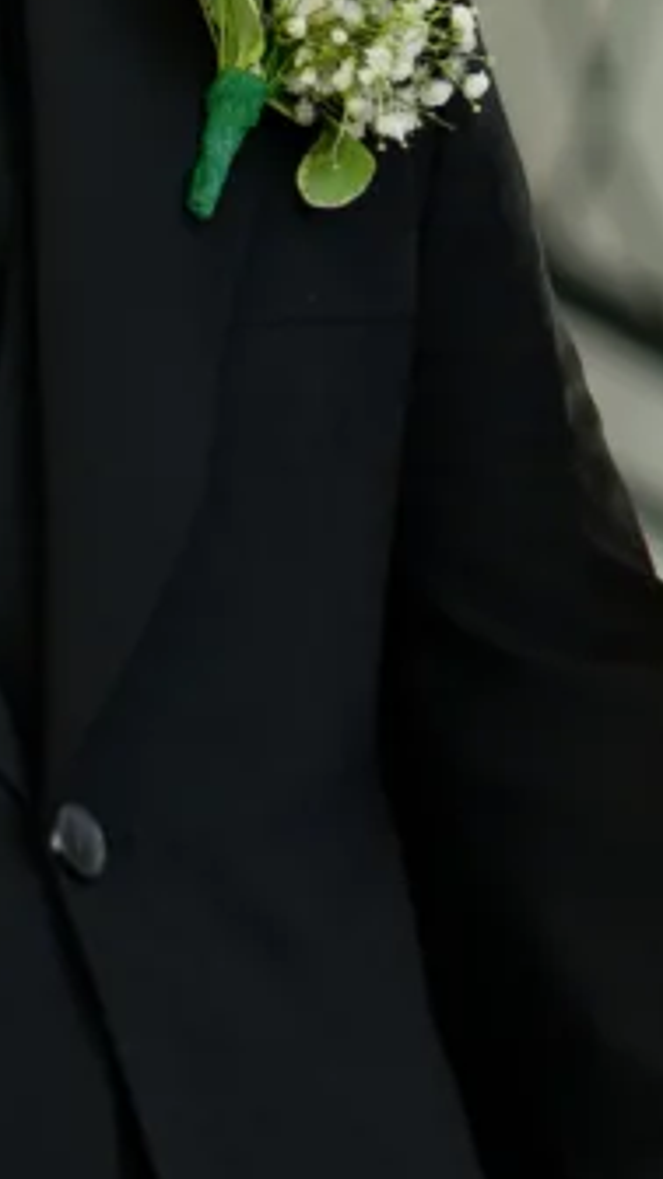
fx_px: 12470
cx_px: 688
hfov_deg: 3.0
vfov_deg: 5.4
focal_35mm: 399
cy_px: 497
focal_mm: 50
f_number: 1.4
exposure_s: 1/1000
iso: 100
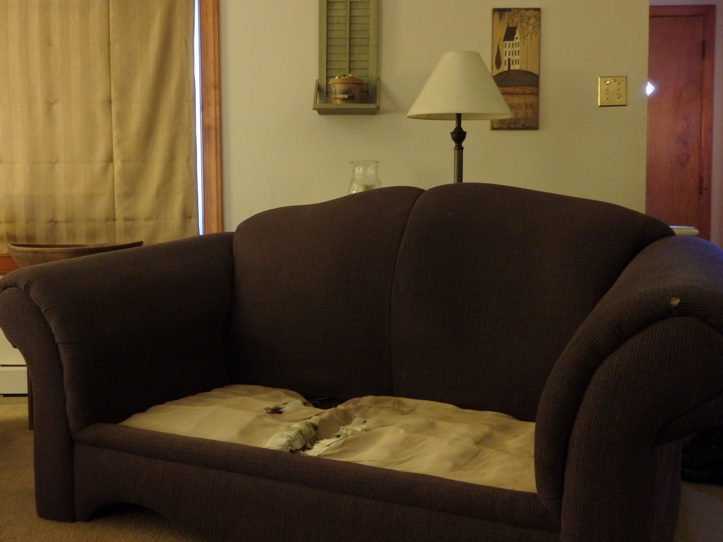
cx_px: 362
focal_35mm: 33
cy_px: 271
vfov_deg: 42.9
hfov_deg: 55.4
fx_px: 689
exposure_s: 1/10
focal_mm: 6
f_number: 3.4
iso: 800
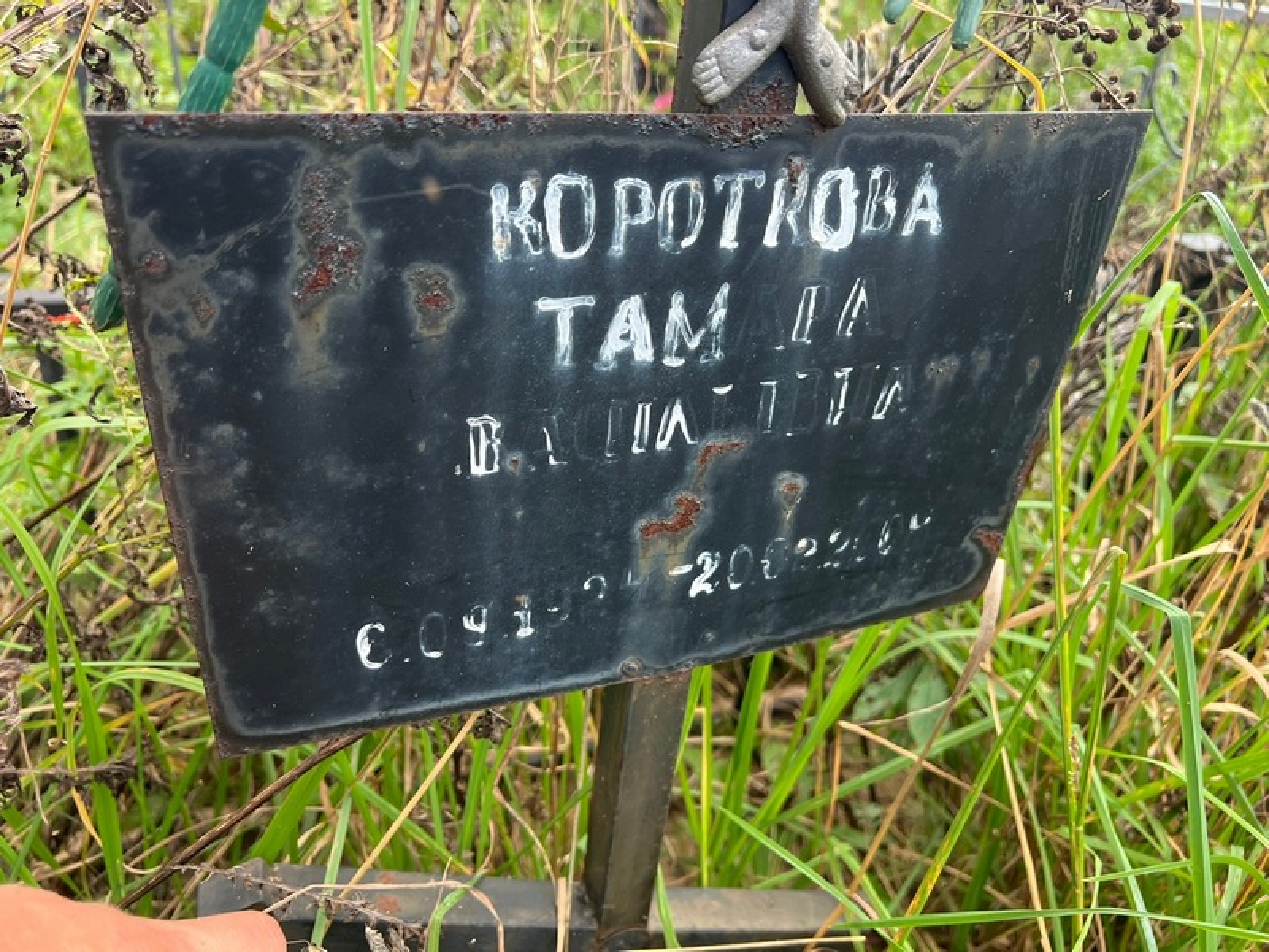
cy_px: 476
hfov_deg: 67.3
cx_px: 634
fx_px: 953
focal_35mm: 26
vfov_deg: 53.1
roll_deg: -3.1
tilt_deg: -33.3
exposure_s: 1/162
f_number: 1.5
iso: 40
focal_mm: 5.7
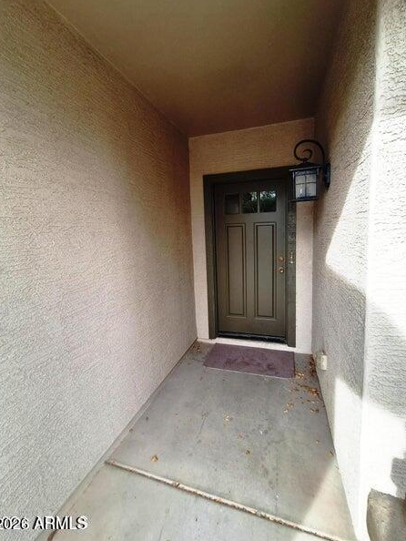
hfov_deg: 85.7
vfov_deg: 102.0
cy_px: 258
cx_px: 208
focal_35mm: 14
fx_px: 219
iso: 40
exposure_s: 1/193
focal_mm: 1.74
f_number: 2.2
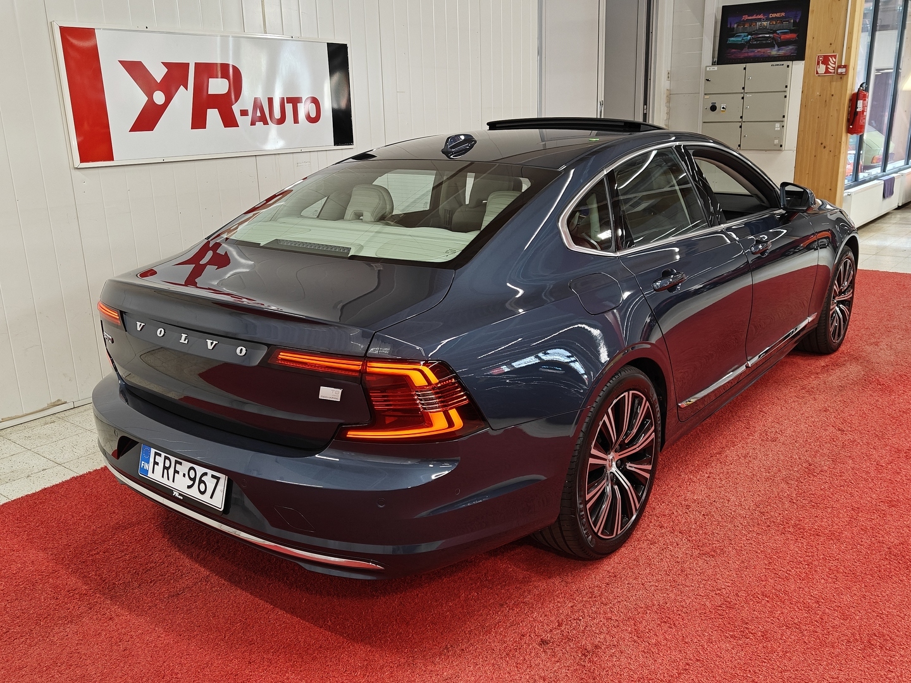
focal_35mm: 31
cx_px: 456
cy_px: 342
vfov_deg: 45.4
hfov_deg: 58.4
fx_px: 816
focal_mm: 5.59
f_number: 1.8
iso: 100
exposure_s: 1/78
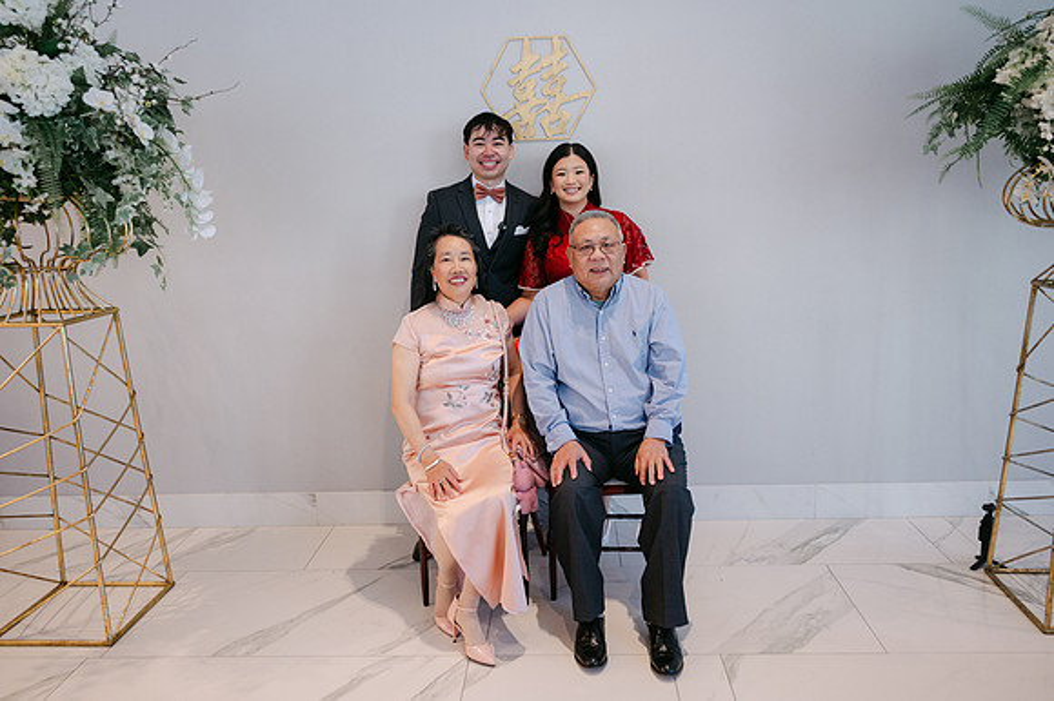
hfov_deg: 65.5
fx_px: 819
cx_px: 527
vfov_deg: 46.4
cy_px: 350
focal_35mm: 28
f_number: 4
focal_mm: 28
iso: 800
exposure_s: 1/100
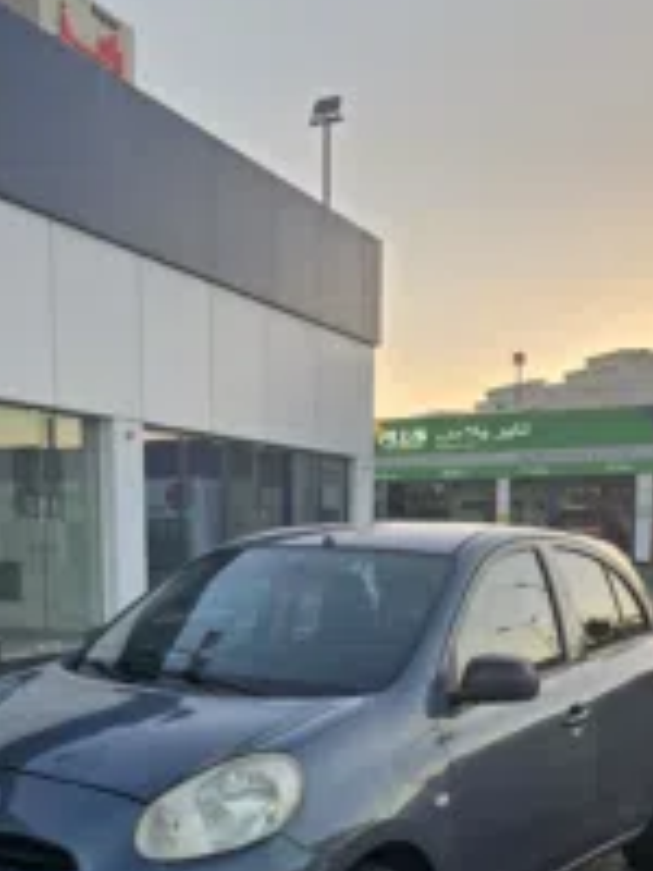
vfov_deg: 39.6
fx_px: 1157
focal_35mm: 46
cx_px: 261
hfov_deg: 31.4
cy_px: 697
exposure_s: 1/250
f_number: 1.8
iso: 25
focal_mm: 5.4
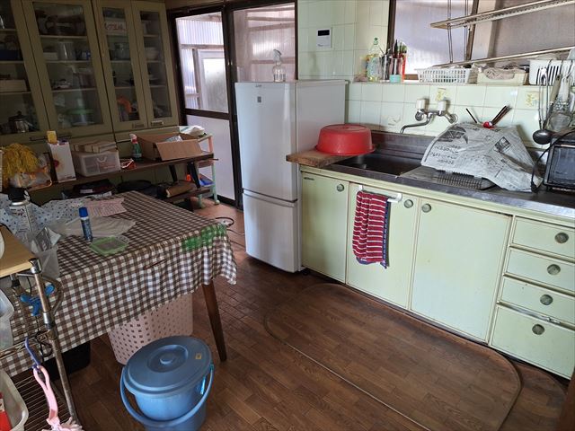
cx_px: 288
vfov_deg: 58.9
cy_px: 216
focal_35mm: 23
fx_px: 382
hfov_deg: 73.9
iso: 250
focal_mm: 5.54
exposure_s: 1/50
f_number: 1.8
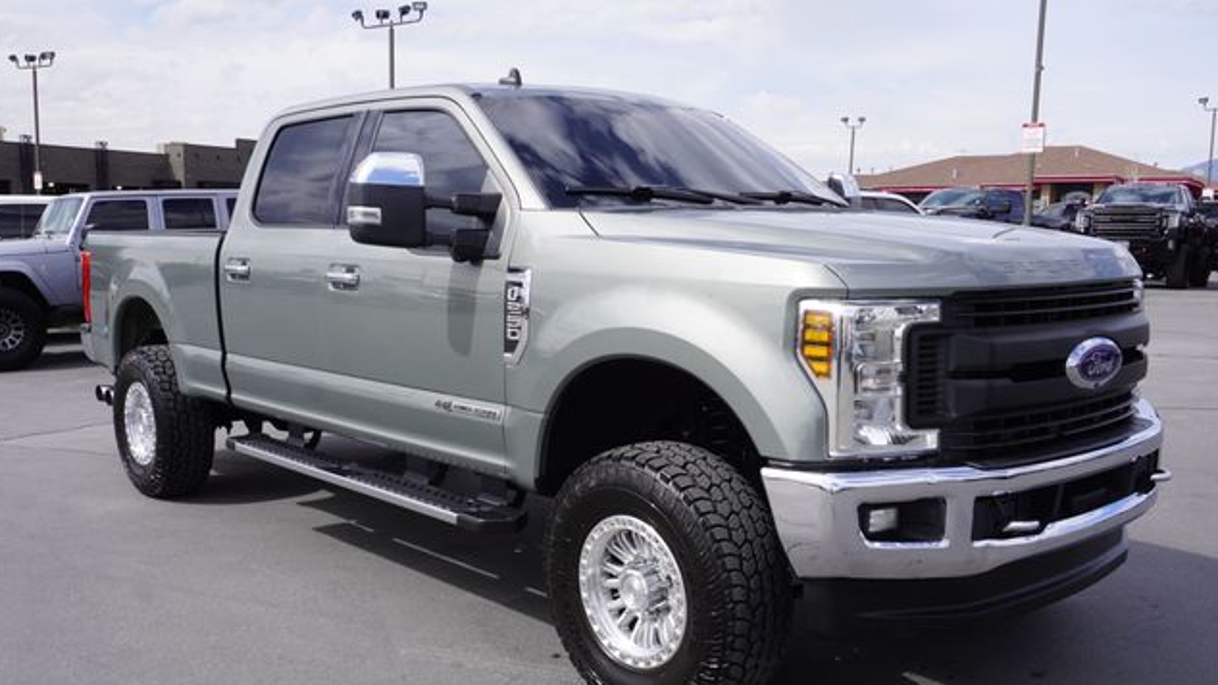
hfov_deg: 56.6
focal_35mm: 35
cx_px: 604
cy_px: 410
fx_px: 1130
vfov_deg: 33.6
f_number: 9
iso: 100
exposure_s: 1/125
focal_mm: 22
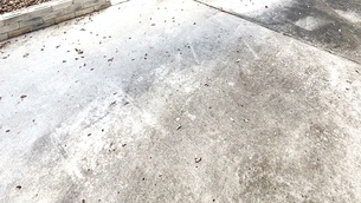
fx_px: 307
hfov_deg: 61.0
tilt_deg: -11.2
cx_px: 176
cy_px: -67
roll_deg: +1.4
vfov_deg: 29.1
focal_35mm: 32
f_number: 2.2
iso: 50
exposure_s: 1/197
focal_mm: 2.22
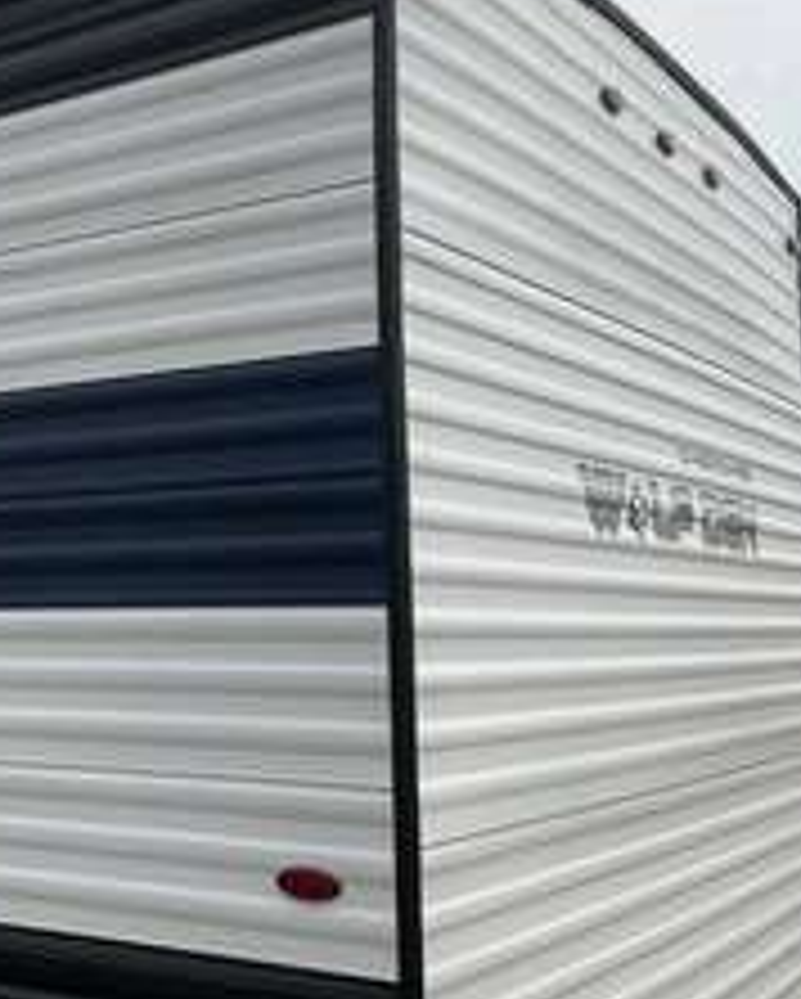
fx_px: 1509
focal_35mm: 51
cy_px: 414
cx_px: 189
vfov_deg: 36.5
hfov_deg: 29.2
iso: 25
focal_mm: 3
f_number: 1.8
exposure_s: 1/3322
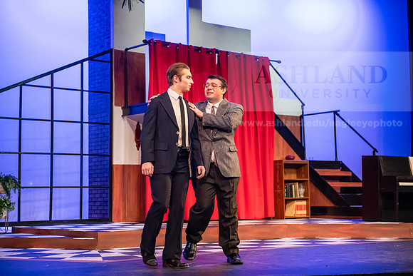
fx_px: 711
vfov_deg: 21.9
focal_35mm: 62
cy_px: 138
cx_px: 206
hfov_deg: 32.4
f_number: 2.8
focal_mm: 62
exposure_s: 1/200
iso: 3200
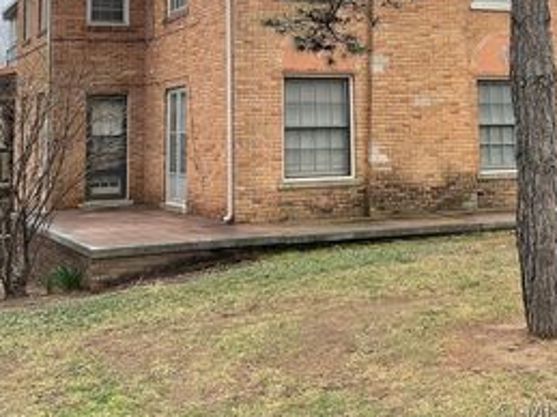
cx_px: 320
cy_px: 27
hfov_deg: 34.3
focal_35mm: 56
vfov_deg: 25.1
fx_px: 901
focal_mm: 3
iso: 16
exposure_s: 1/167
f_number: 1.8
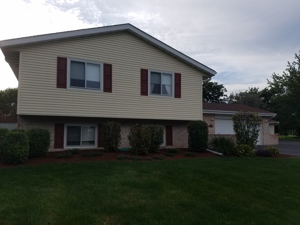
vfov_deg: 53.1
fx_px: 225
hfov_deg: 67.3
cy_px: 112
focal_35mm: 26
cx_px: 150
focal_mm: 4.2
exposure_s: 1/2936
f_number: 1.7
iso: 50
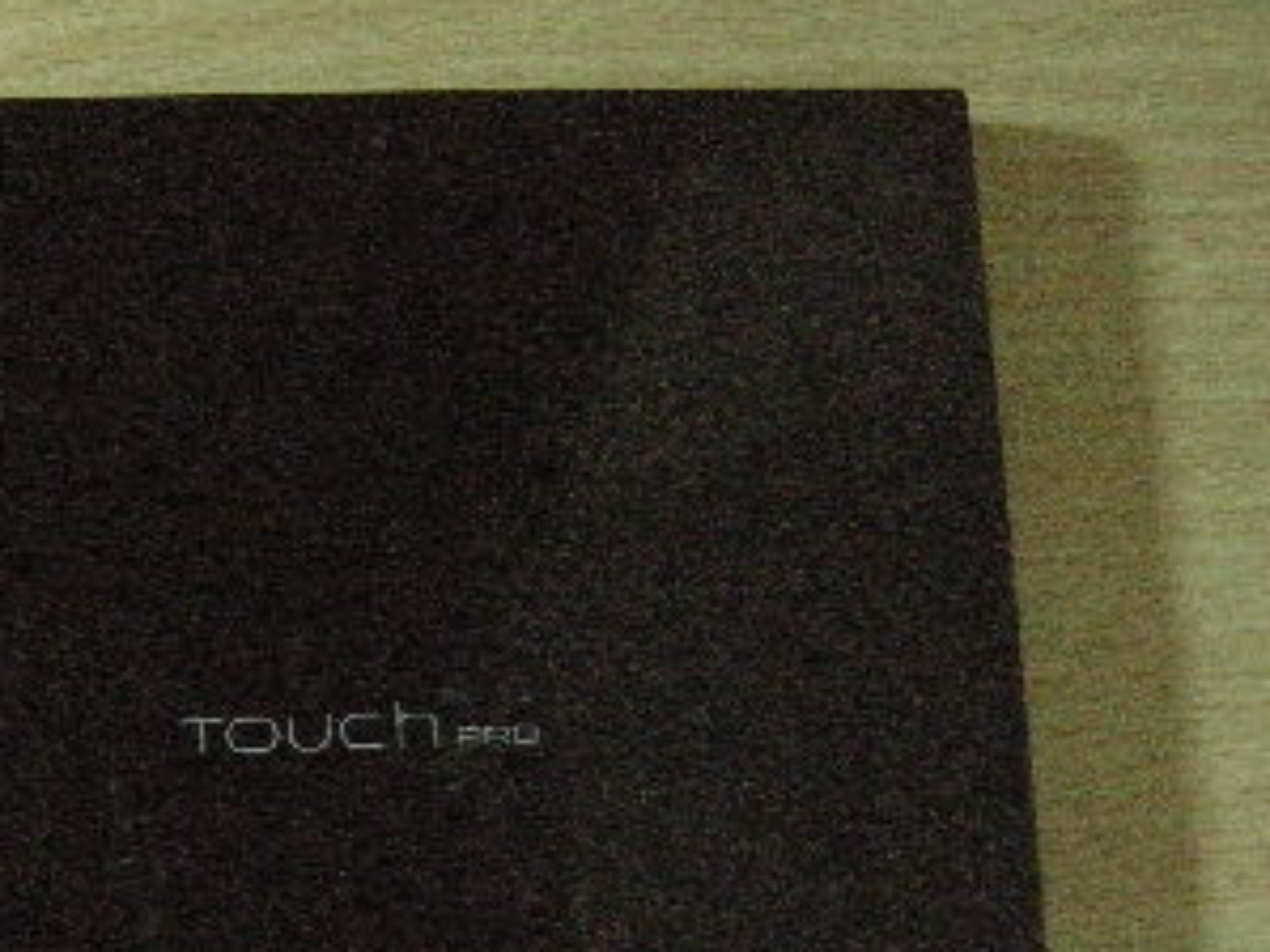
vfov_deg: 18.9
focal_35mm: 77
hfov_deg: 25.1
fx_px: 2824
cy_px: 803
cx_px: 319
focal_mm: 7.5
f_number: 2.7
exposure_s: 1/30
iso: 1600
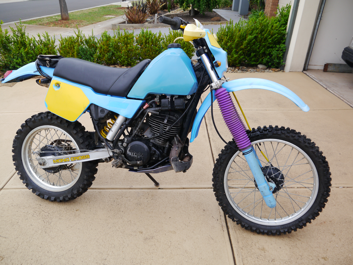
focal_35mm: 30
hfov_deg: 59.9
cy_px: 132
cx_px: 176
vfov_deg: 46.8
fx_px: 306
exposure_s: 1/160
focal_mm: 15
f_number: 4.5
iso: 160
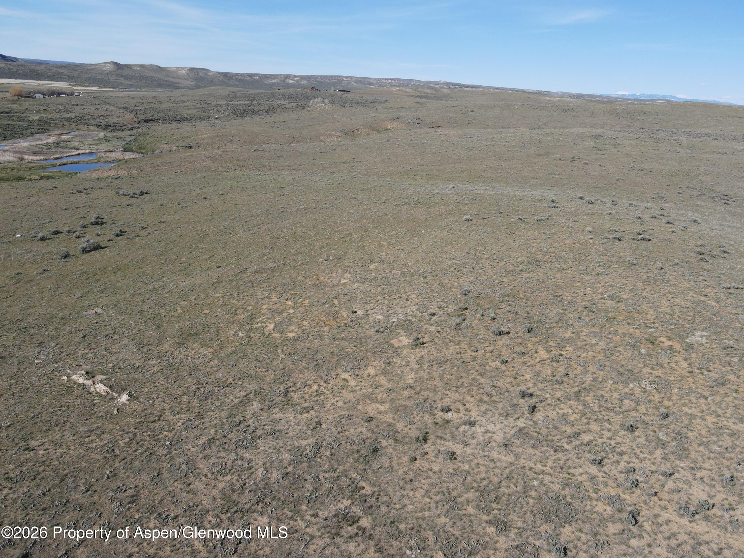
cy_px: 279
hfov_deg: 71.6
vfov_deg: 56.8
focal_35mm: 24
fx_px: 516
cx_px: 372
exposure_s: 1/640
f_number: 2.8
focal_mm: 4.5
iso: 100
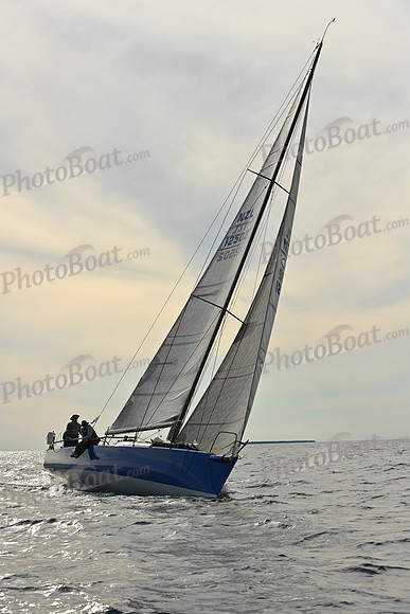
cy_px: 307
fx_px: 1195
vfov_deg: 28.8
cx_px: 205
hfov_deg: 19.5
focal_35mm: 70
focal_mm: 70
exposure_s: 1/1250
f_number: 11
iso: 320
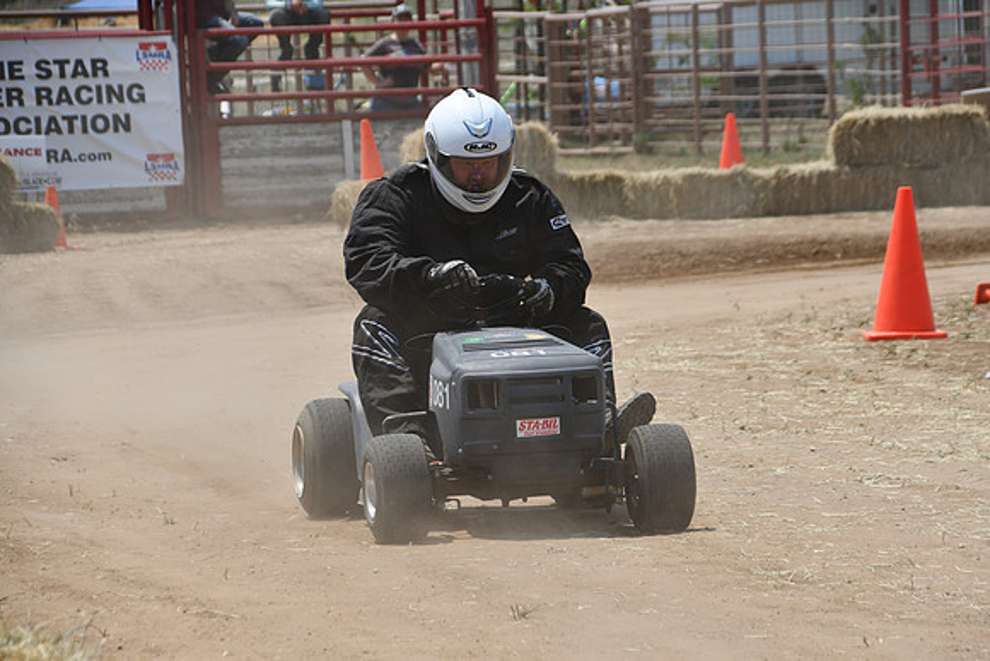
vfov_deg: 5.9
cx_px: 495
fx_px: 6381
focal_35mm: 232
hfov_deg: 8.9
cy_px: 330
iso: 110
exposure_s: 1/500
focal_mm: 155
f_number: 8
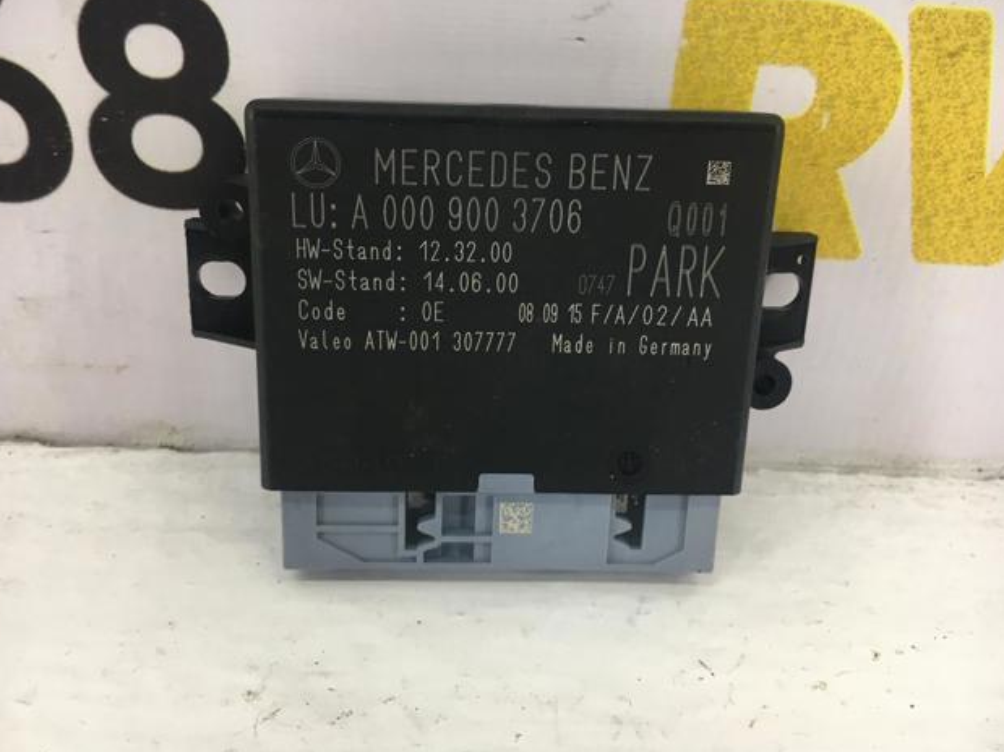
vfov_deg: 46.8
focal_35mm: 30
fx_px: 870
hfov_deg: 60.0
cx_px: 493
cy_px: 381
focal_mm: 4.15
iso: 25
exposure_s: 1/33
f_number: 2.2
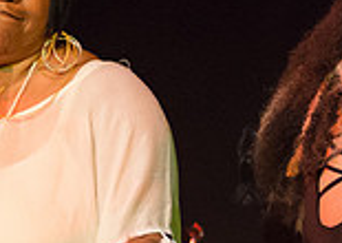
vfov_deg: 1.7
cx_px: 348
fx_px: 8228
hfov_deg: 2.4
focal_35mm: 849
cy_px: 126
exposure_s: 1/200
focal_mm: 200
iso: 4000
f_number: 2.8
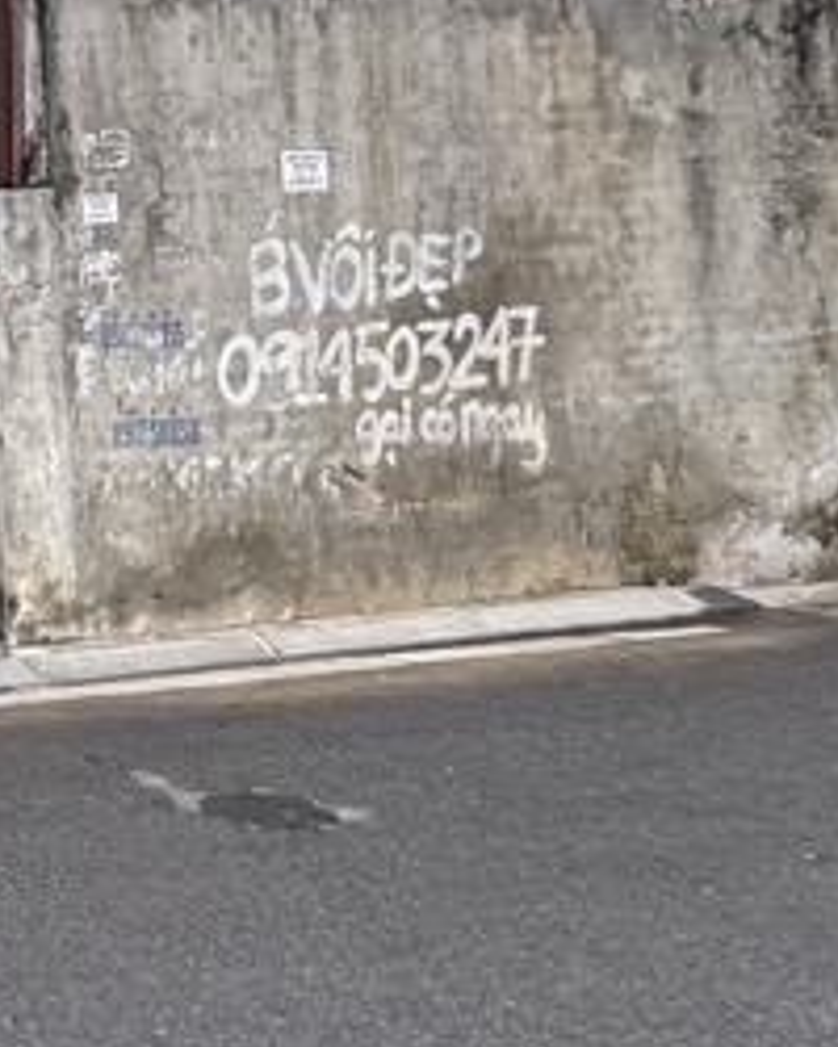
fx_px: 1736
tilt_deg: +3.7
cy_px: 197
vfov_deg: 32.6
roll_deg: +2.2
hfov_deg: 20.0
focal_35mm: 56
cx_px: -654
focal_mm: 2.22
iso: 40
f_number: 2.2
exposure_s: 1/141
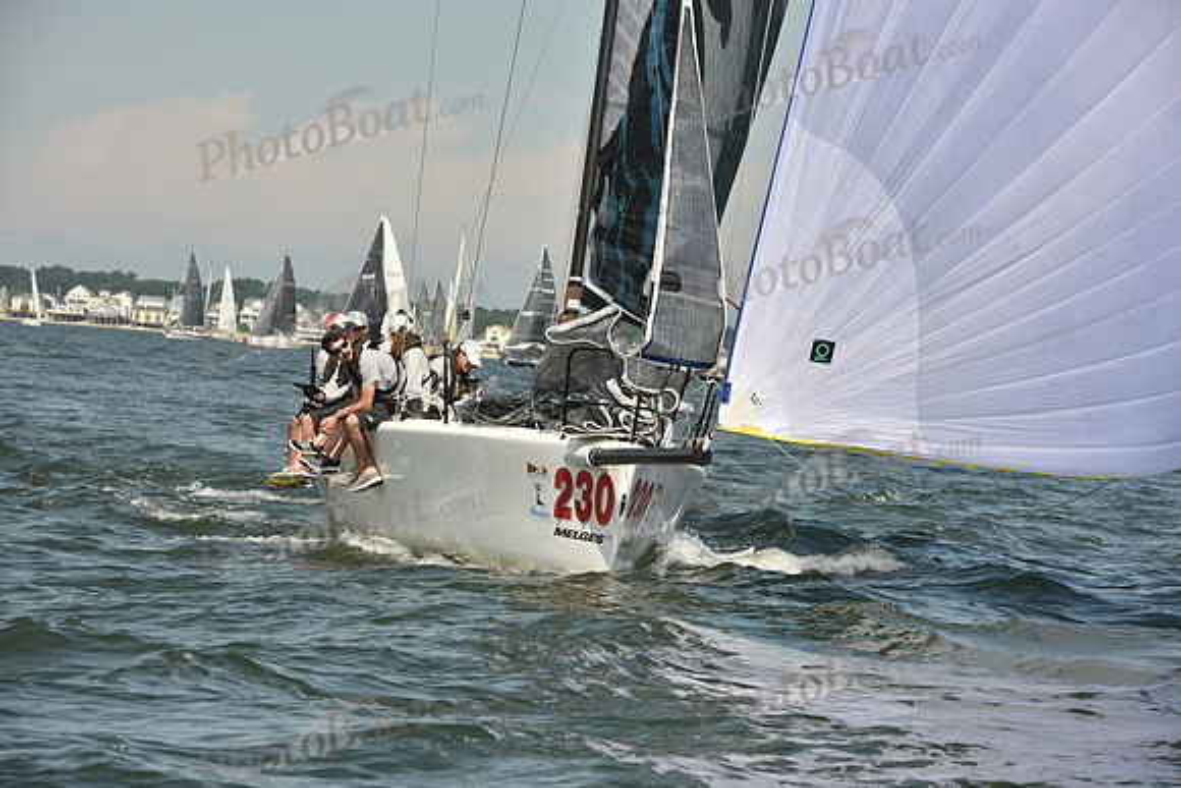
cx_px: 590
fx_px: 6562
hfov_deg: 10.3
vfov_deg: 6.9
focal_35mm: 200
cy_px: 394
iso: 320
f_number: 14
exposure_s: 1/640
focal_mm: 200
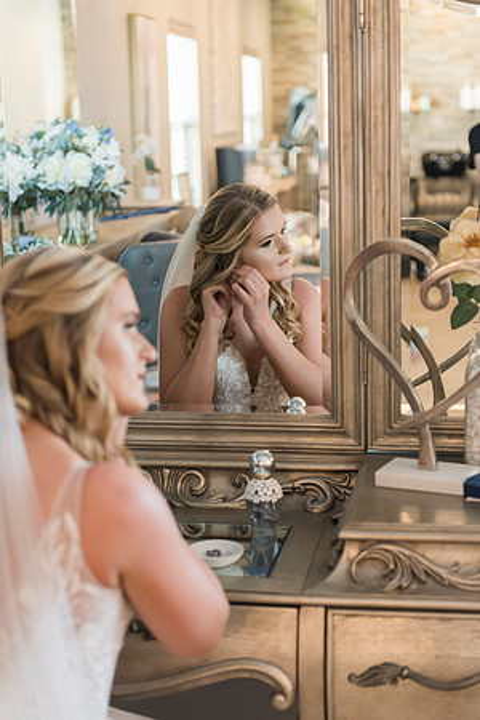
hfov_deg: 21.9
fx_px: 1240
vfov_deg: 32.4
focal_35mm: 62
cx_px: 240
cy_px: 360
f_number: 2.8
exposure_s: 1/100
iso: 1000
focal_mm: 62
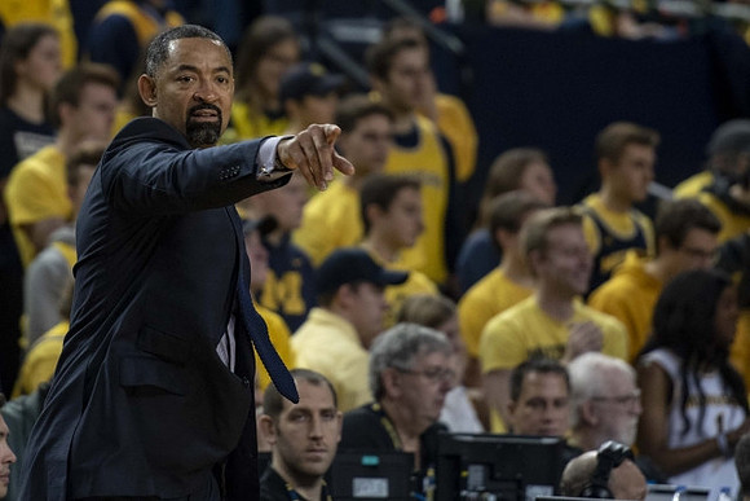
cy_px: 115
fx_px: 8548
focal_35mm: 410
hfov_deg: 5.0
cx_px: 267
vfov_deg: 3.4
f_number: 2.8
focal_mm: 200
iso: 1000
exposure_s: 1/1000
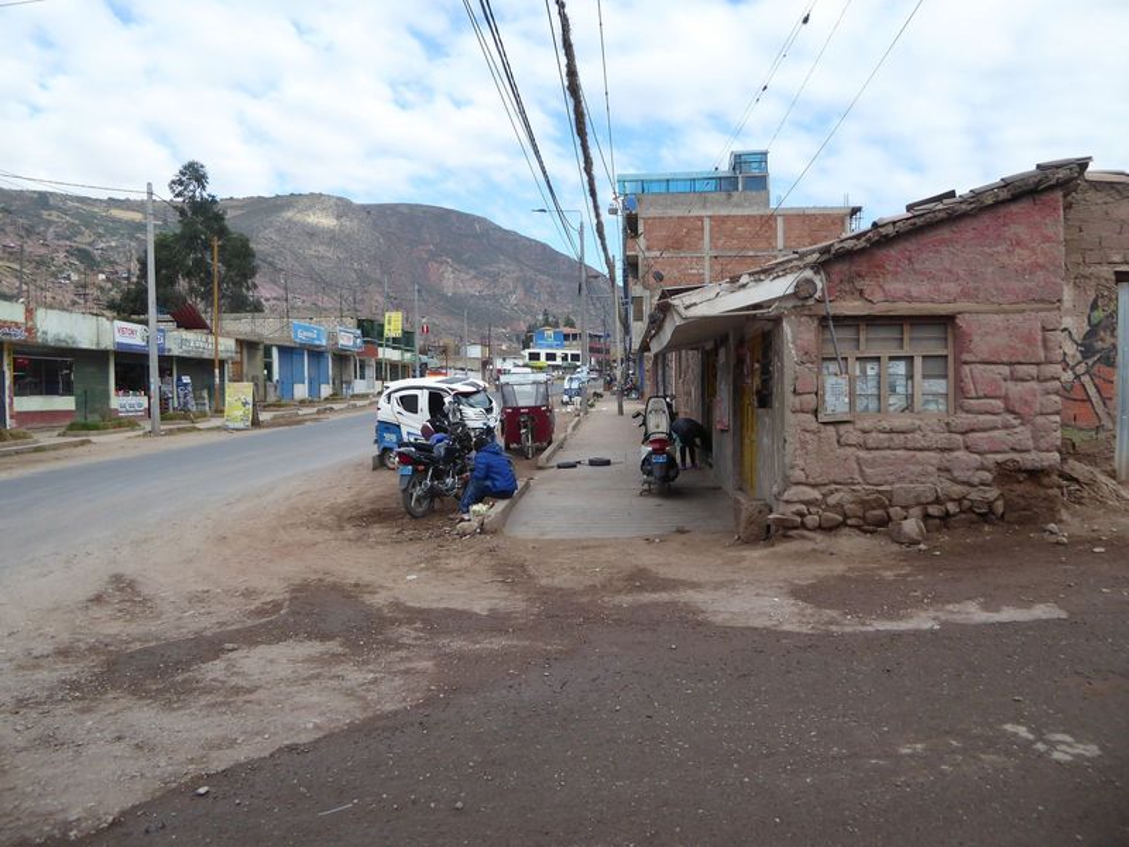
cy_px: 424
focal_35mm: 25
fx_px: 815
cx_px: 564
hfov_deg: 69.4
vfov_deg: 54.9
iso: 80
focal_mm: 4.3
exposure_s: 1/400
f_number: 3.3
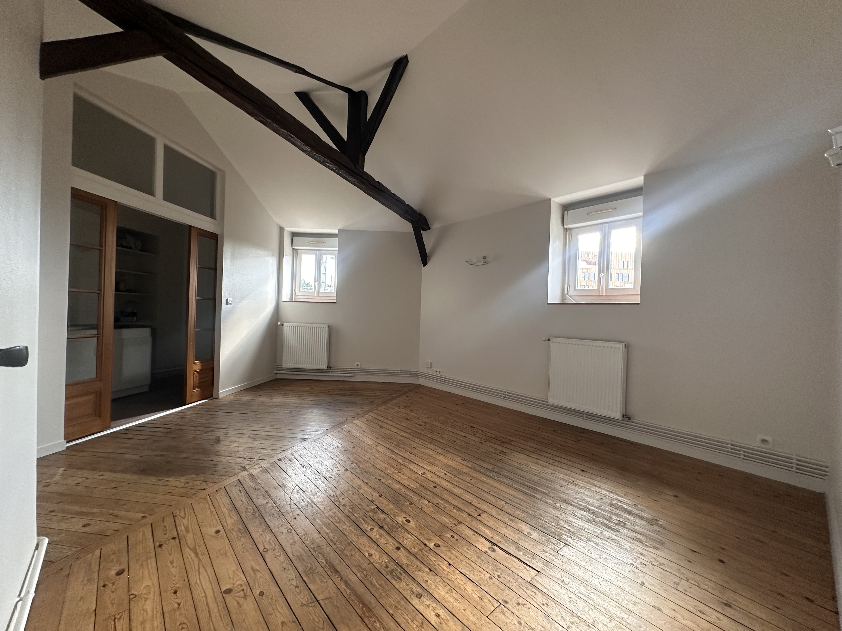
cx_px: 421
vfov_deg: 85.7
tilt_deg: +0.0
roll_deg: -2.0
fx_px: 341
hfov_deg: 102.1
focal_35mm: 14
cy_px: 316
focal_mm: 2.22
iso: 200
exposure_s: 1/99
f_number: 2.2
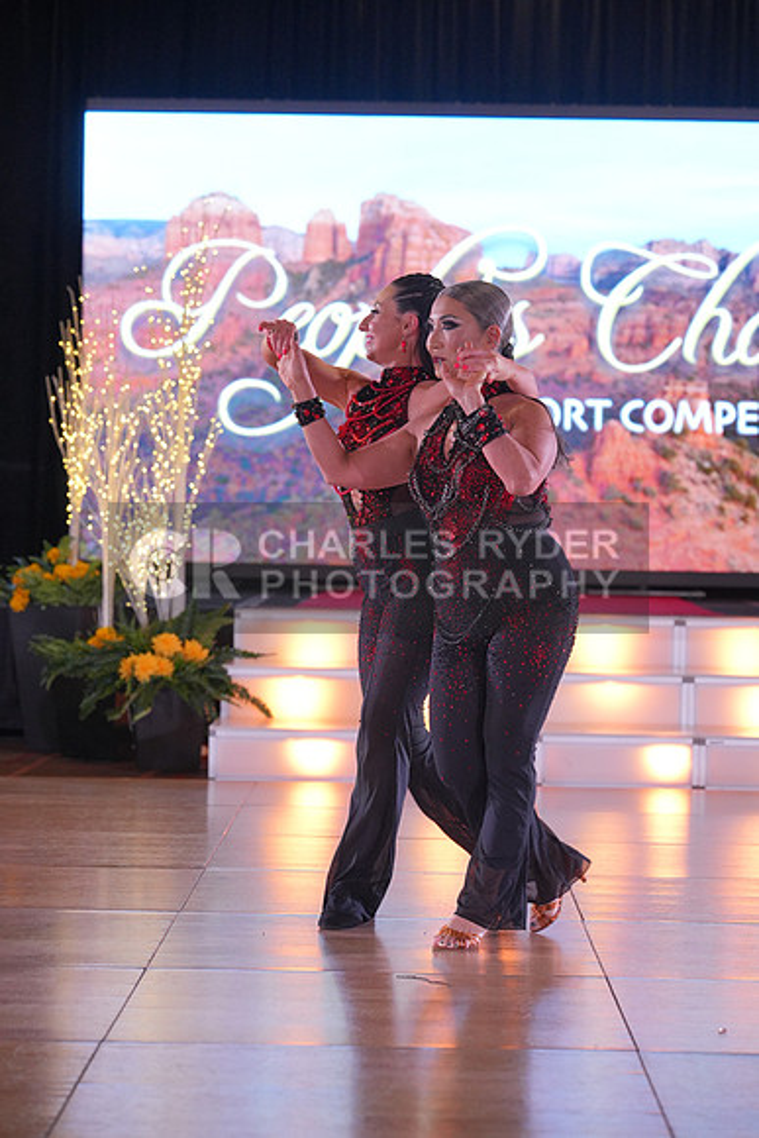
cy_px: 569
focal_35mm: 98
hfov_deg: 14.0
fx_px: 3097
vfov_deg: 20.8
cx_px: 380
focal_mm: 98
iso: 2000
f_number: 4
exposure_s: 1/400
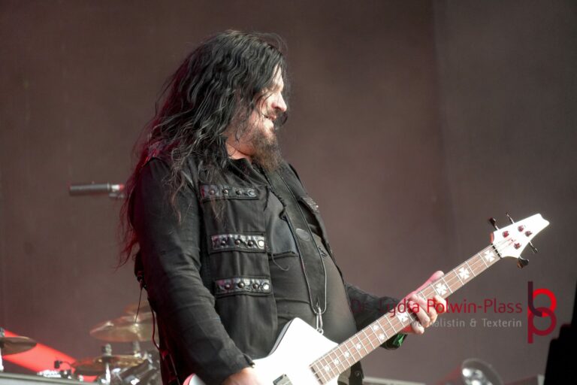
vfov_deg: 5.6
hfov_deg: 8.4
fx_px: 3918
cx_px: 288
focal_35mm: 244
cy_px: 192
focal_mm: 163
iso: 2000
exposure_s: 1/320
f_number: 6.3
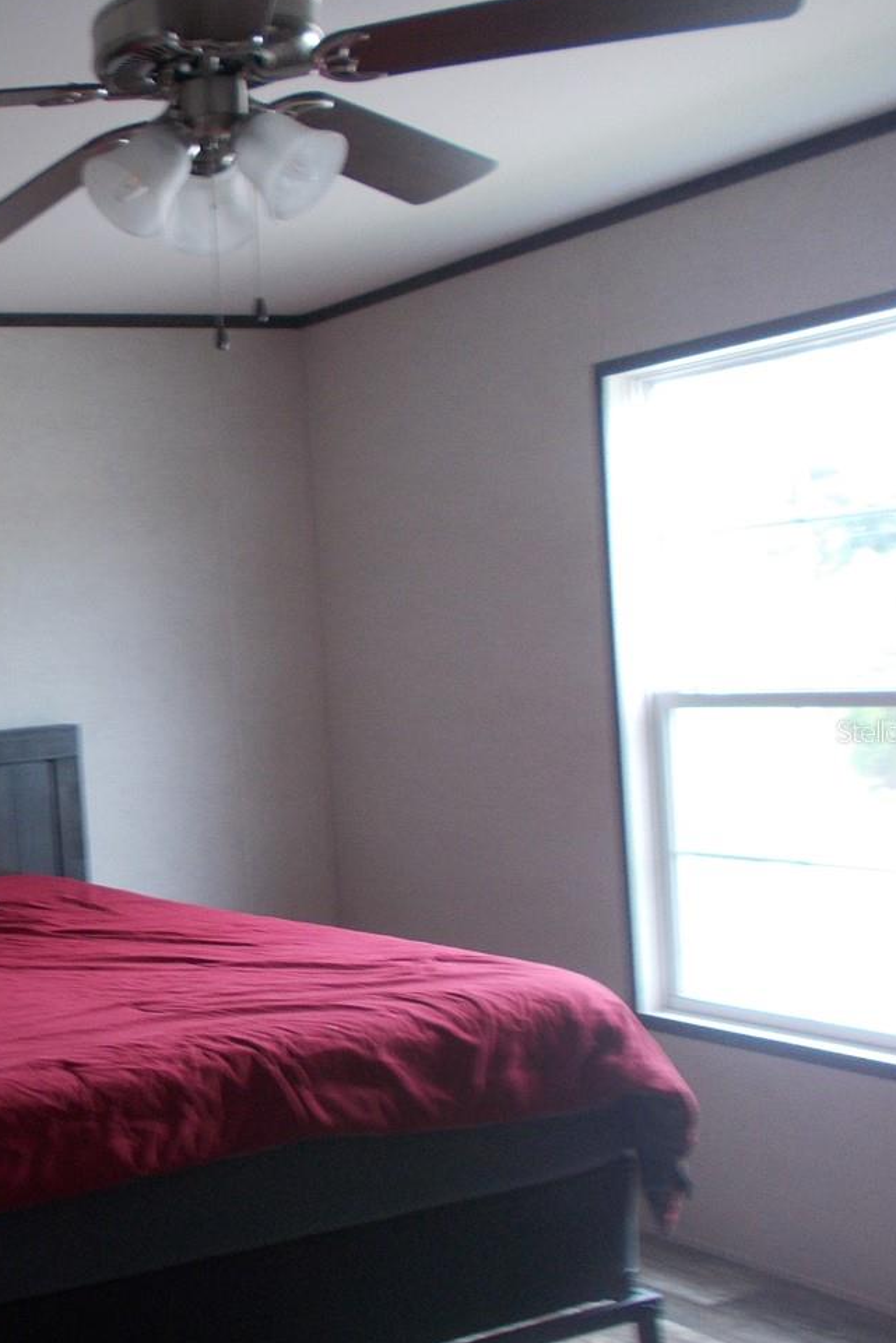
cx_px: -150
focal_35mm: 45
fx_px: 1679
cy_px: 731
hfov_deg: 26.8
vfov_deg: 43.6
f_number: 3.2
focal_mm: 4.6
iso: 125
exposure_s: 1/25
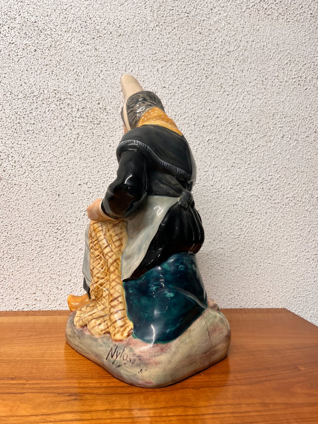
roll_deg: -1.6
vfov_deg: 67.3
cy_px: 212
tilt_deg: +0.5
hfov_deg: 53.1
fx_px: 318
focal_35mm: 26
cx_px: 159
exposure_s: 1/100
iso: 100
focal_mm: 5.1
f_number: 1.6
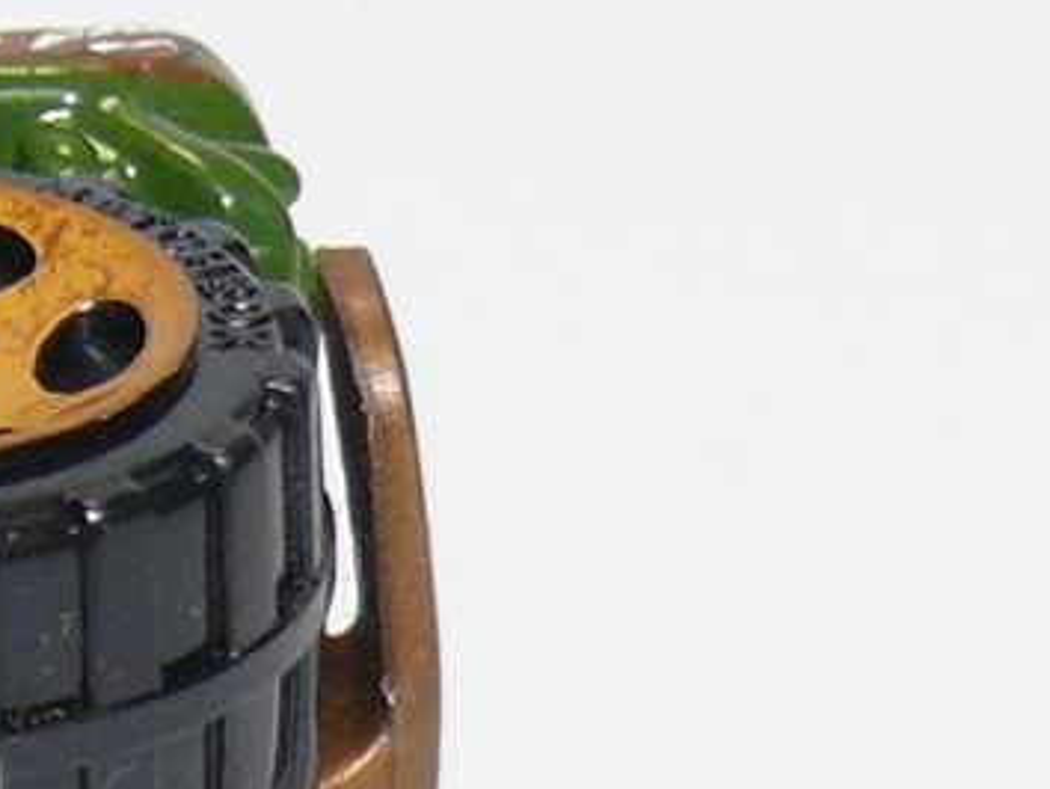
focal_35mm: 465
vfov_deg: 3.2
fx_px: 14114
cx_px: -1175
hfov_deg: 4.2
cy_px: 819
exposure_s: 1/30
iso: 100
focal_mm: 13.4
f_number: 4
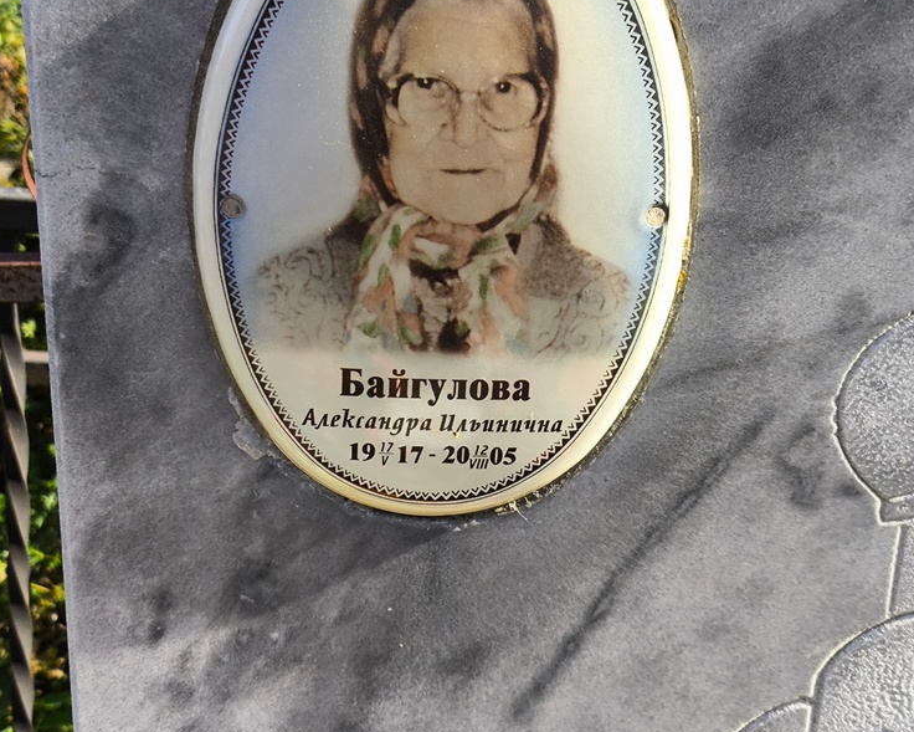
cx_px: 456
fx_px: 1434
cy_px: 364
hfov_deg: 35.4
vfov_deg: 28.6
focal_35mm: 53
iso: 50
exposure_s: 1/532
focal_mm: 4.71
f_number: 1.7
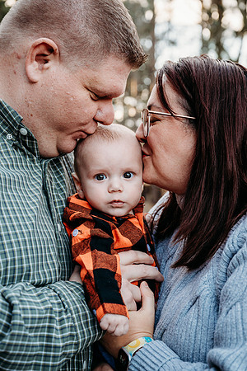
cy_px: 186
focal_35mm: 56
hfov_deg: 24.2
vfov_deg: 35.6
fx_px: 576
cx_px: 124
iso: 640
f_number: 5
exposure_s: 1/200
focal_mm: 56
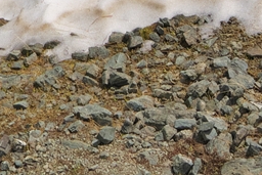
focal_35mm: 124
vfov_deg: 8.8
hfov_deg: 16.5
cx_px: 63
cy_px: -382
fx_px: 901
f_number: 10
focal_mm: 11
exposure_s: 1/250
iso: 100
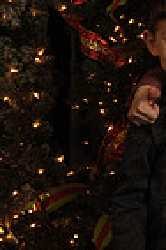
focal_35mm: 131
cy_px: 16
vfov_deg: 15.5
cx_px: 509
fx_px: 910
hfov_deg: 8.6
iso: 1000
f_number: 5.6
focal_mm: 32
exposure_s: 1/125
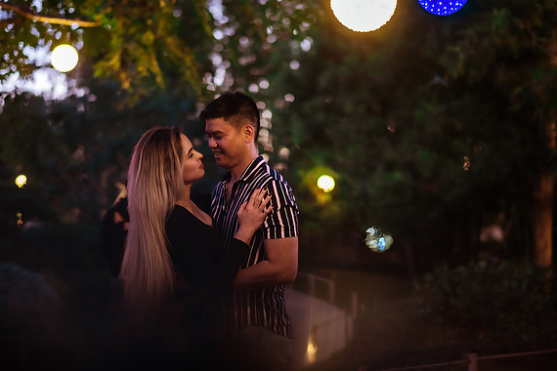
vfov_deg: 23.0
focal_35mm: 59
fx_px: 913
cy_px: 185
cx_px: 279
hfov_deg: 33.9
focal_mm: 58
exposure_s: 1/125
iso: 1250
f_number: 1.4
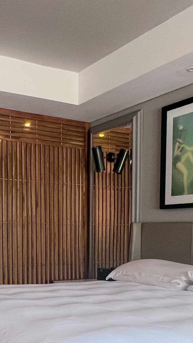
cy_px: 257
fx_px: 409
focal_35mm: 45
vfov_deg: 44.0
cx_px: 82
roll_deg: +0.5
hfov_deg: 26.5
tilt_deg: -2.8
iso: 320
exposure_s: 1/60
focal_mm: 1.57
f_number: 1.8
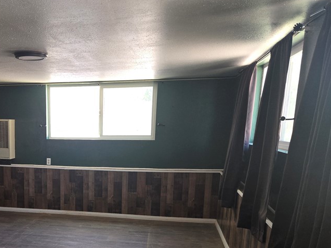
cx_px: 68
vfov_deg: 37.3
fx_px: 354
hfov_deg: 47.5
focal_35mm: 37
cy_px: 198
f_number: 1.8
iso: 80
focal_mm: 5.4
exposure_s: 1/60
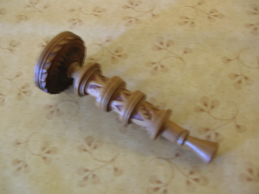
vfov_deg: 39.6
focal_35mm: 36
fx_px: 269
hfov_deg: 51.4
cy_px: 97
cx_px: 130
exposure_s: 1/4.2
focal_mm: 6
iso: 50
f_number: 2.7
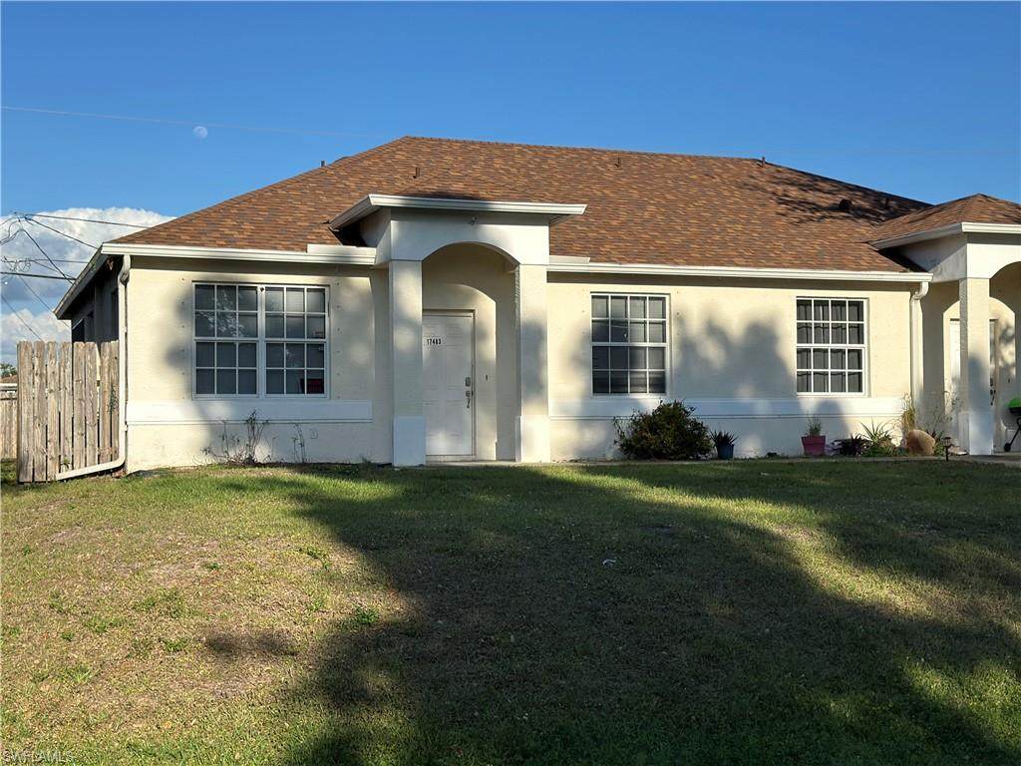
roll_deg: +0.5
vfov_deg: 30.3
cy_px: 383
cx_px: 510
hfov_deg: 39.7
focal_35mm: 48
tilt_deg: +1.1
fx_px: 1416
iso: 80
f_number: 1.78
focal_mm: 6.86
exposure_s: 1/6211
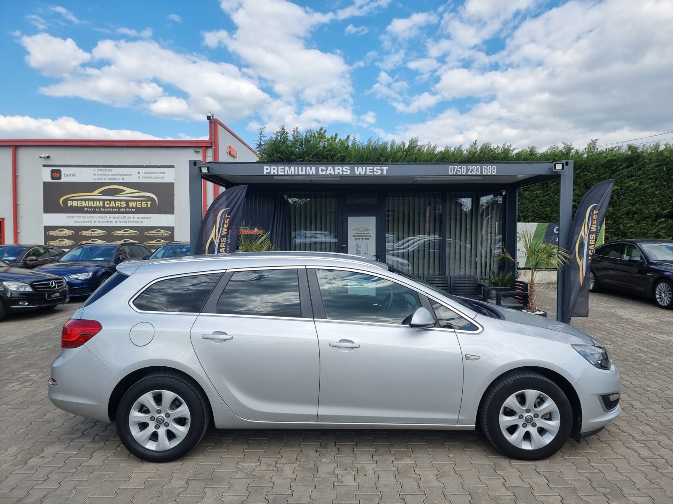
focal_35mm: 24
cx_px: 336
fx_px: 467
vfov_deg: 56.8
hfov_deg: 71.6
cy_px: 252
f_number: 1.8
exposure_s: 1/673
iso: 50
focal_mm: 6.7
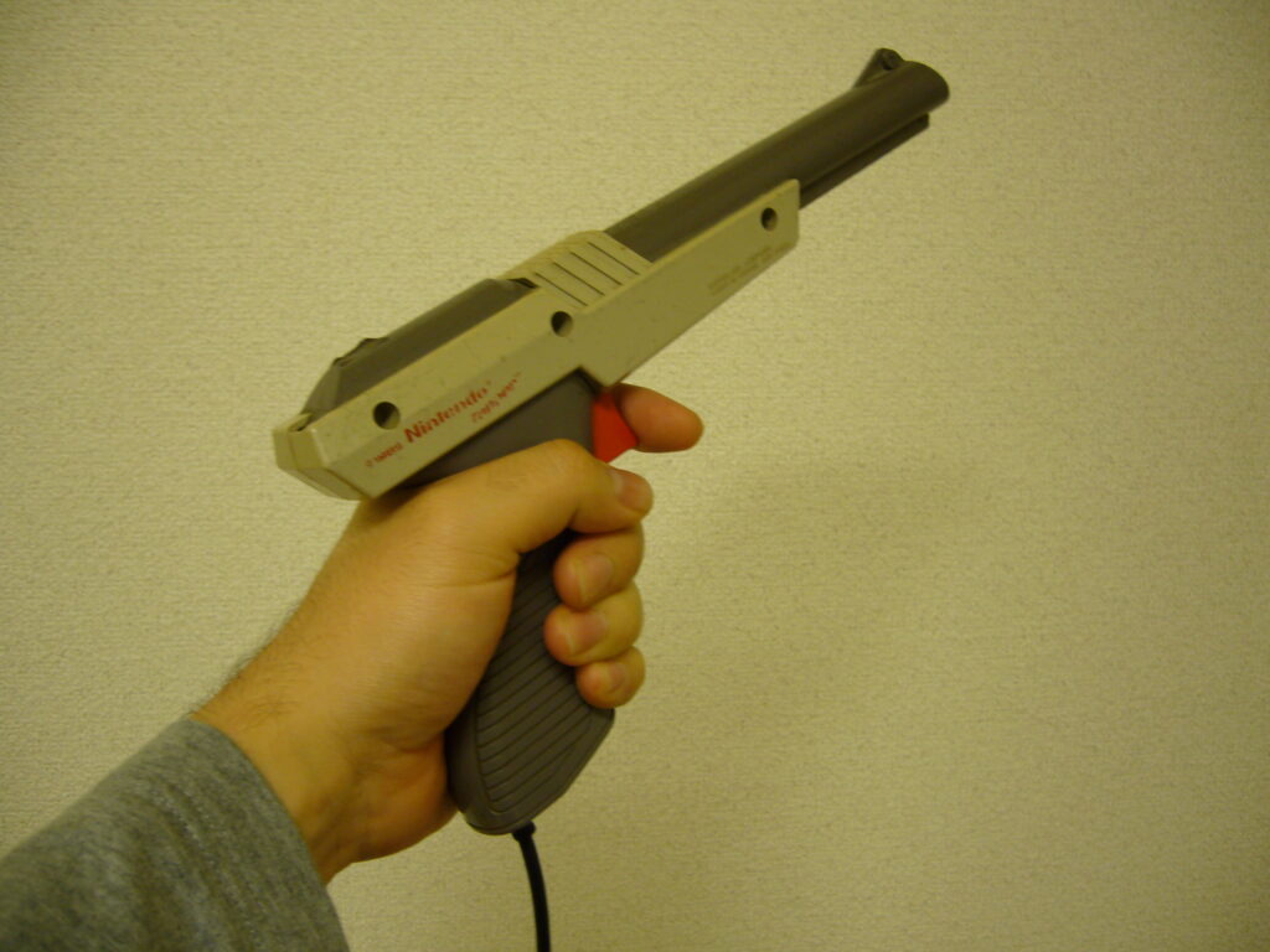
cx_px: 635
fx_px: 1284
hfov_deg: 52.6
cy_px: 476
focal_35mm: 35
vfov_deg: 40.7
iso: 100
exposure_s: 1/15
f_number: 2.8
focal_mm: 5.8
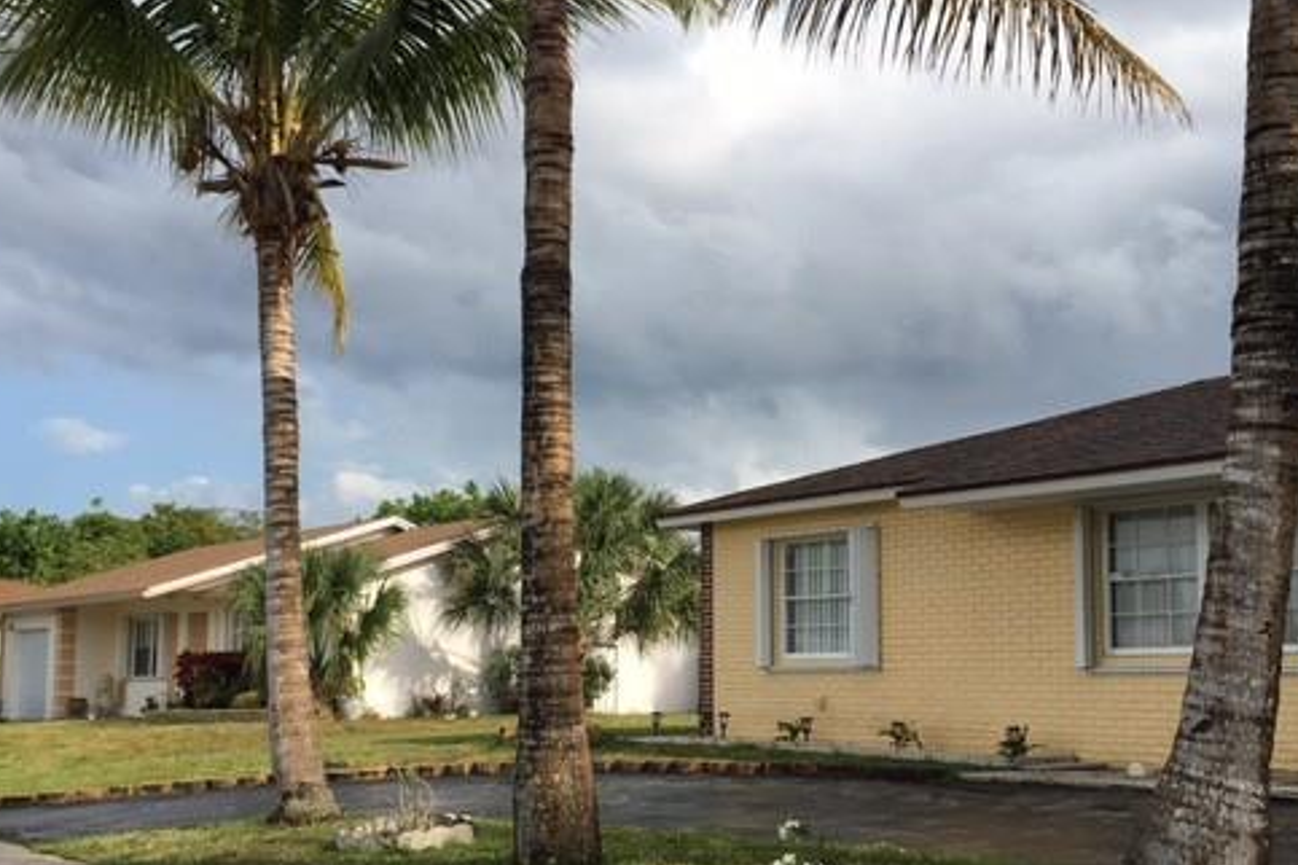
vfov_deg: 33.1
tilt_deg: +7.1
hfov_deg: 48.5
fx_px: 1442
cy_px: 570
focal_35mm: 40
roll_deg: -0.5
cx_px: 645
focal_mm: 4.15
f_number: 2.2
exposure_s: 1/1040
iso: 25
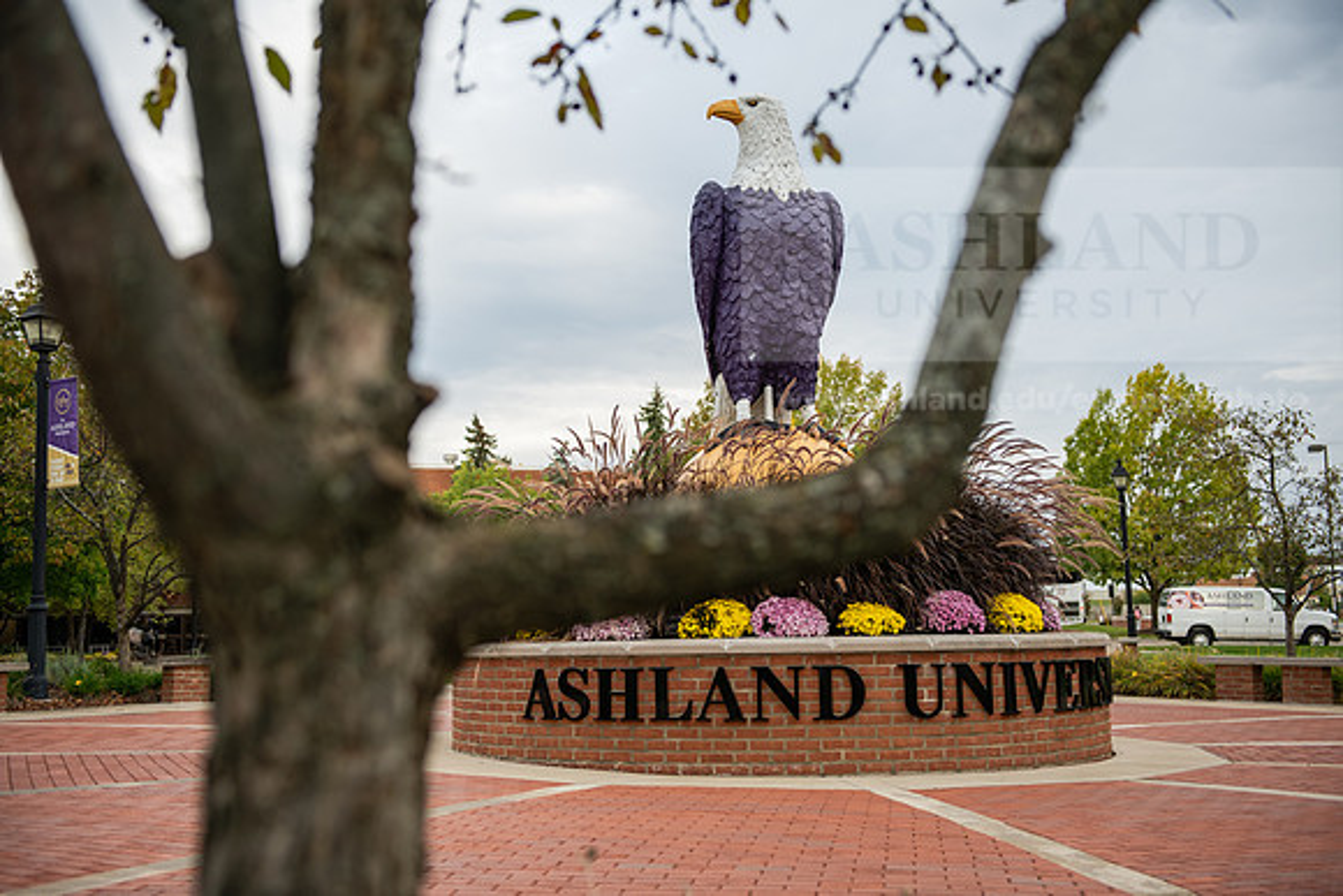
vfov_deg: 30.5
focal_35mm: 44
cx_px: 672
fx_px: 1642
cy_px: 448
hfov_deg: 44.5
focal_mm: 44
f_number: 3.2
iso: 160
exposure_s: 1/320
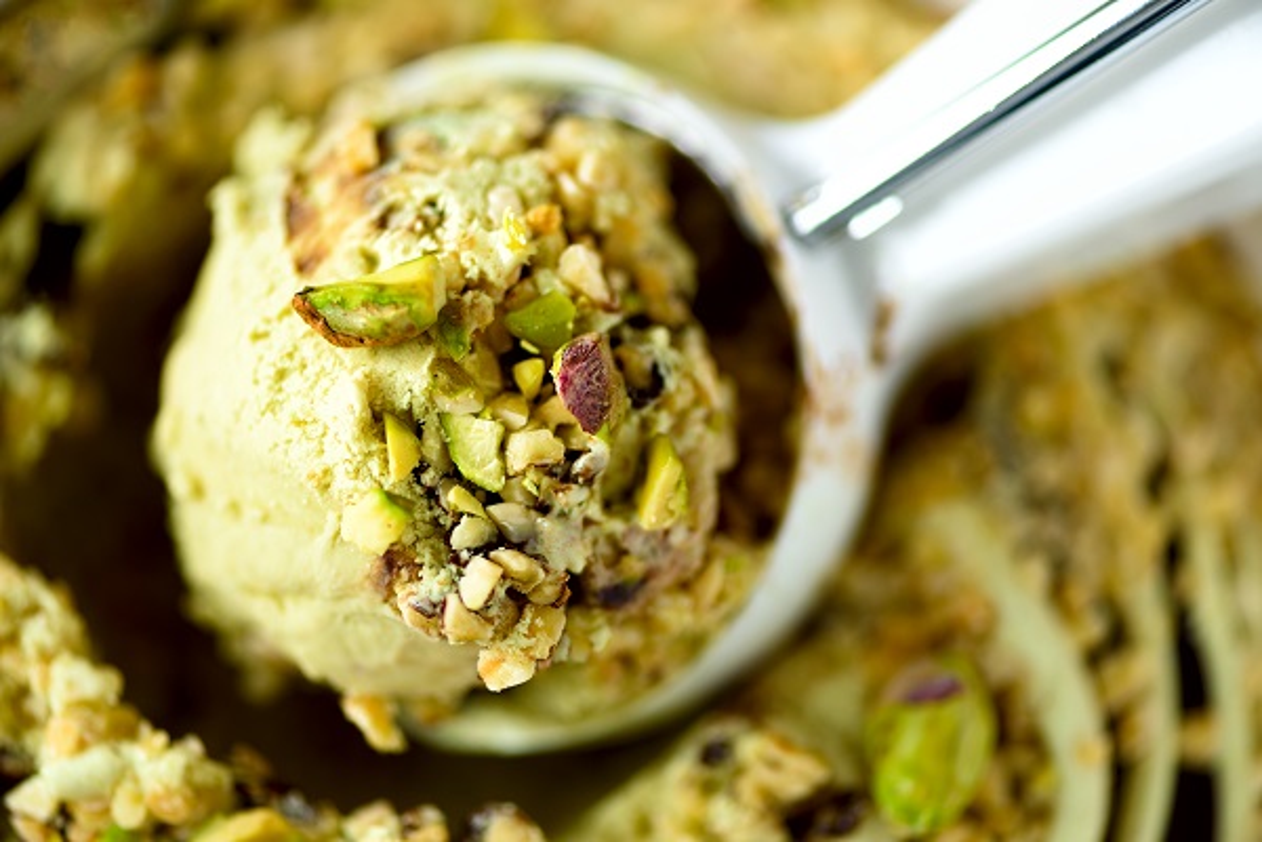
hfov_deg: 19.5
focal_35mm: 105
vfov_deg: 13.0
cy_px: 421
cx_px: 631
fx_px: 3681
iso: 250
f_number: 3.5
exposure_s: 1/320
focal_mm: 105
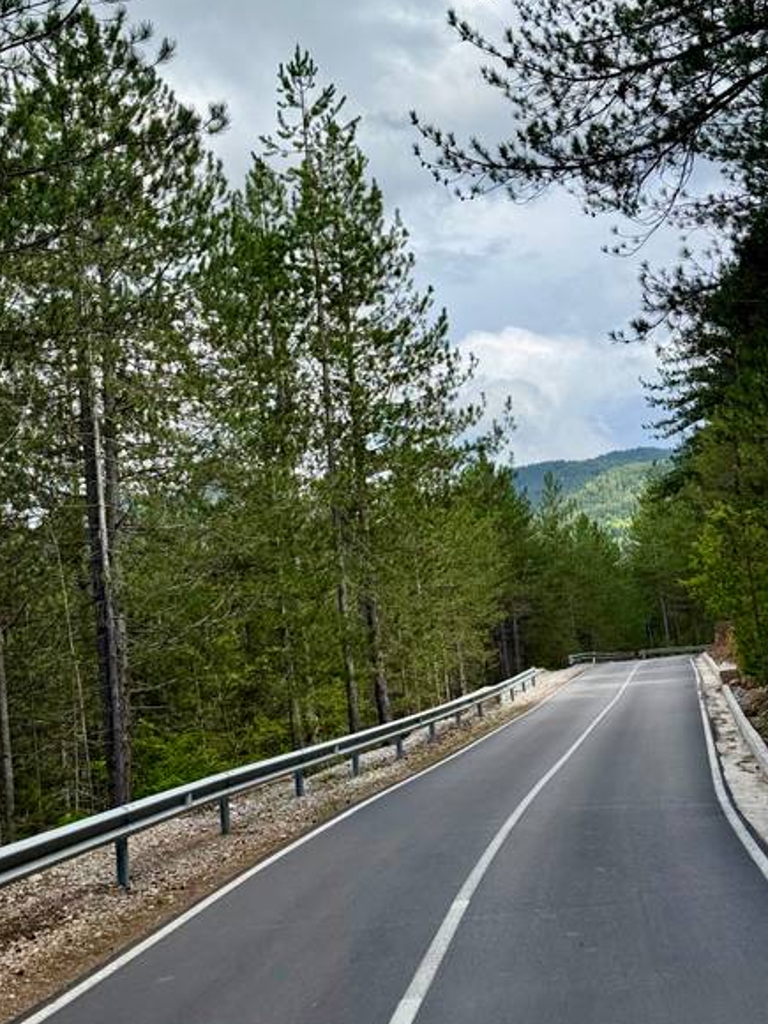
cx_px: 358
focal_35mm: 53
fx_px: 1568
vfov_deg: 36.2
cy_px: 500
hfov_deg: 27.5
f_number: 1.78
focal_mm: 6.76
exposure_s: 1/3704
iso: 64
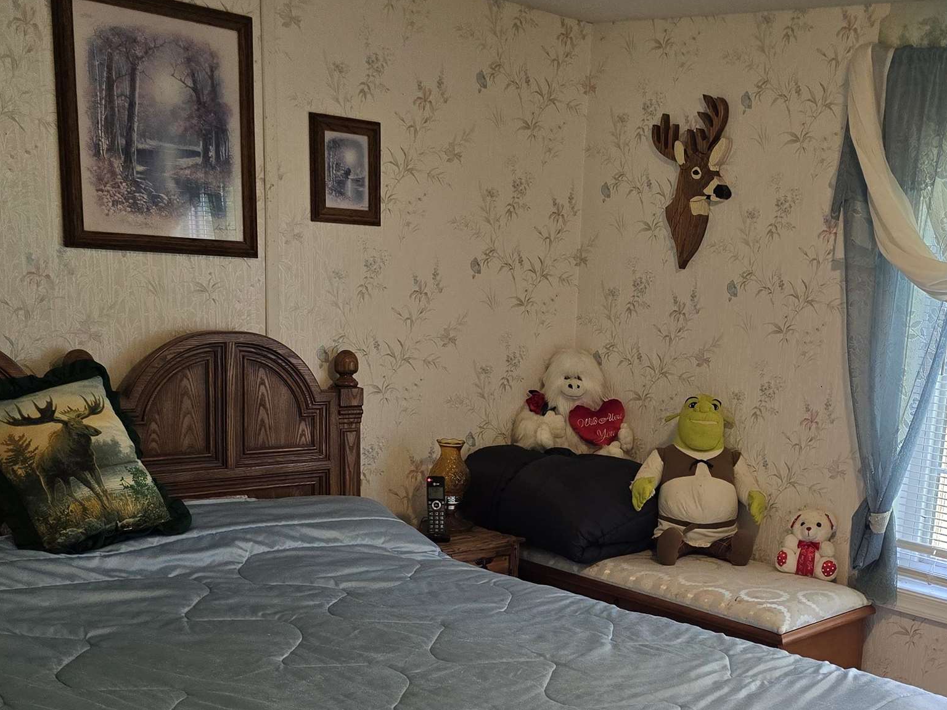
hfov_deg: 40.1
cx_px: 708
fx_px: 1258
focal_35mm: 46
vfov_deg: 30.8
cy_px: 565
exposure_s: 1/120
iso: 200
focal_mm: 6.3
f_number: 1.7
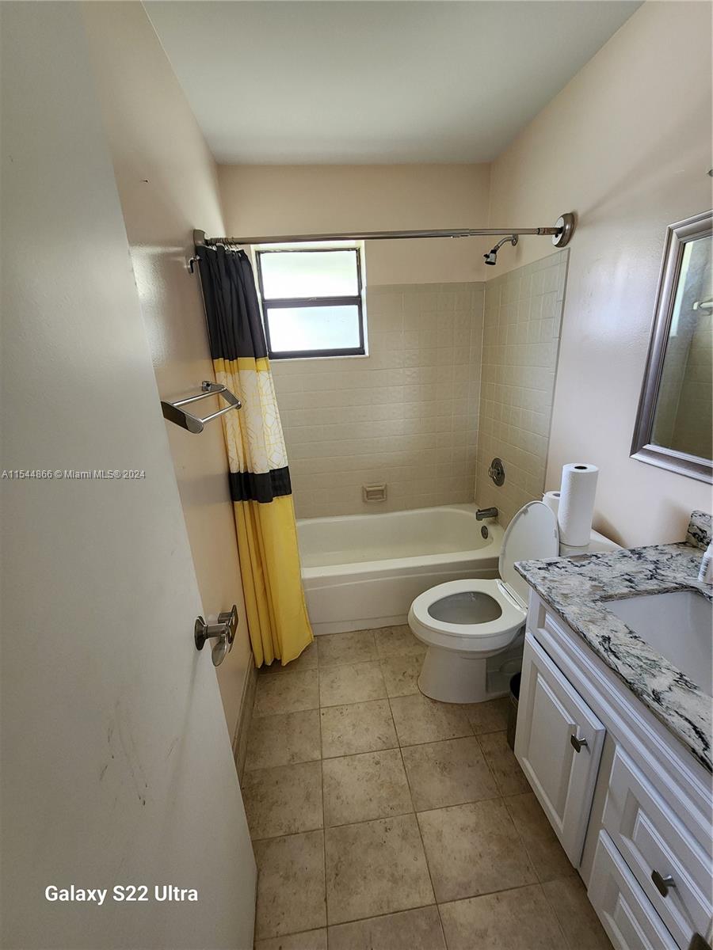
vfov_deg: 106.2
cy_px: 475
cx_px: 356
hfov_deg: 89.9
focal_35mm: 13
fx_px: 357
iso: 320
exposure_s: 1/40
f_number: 2.2
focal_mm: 2.2
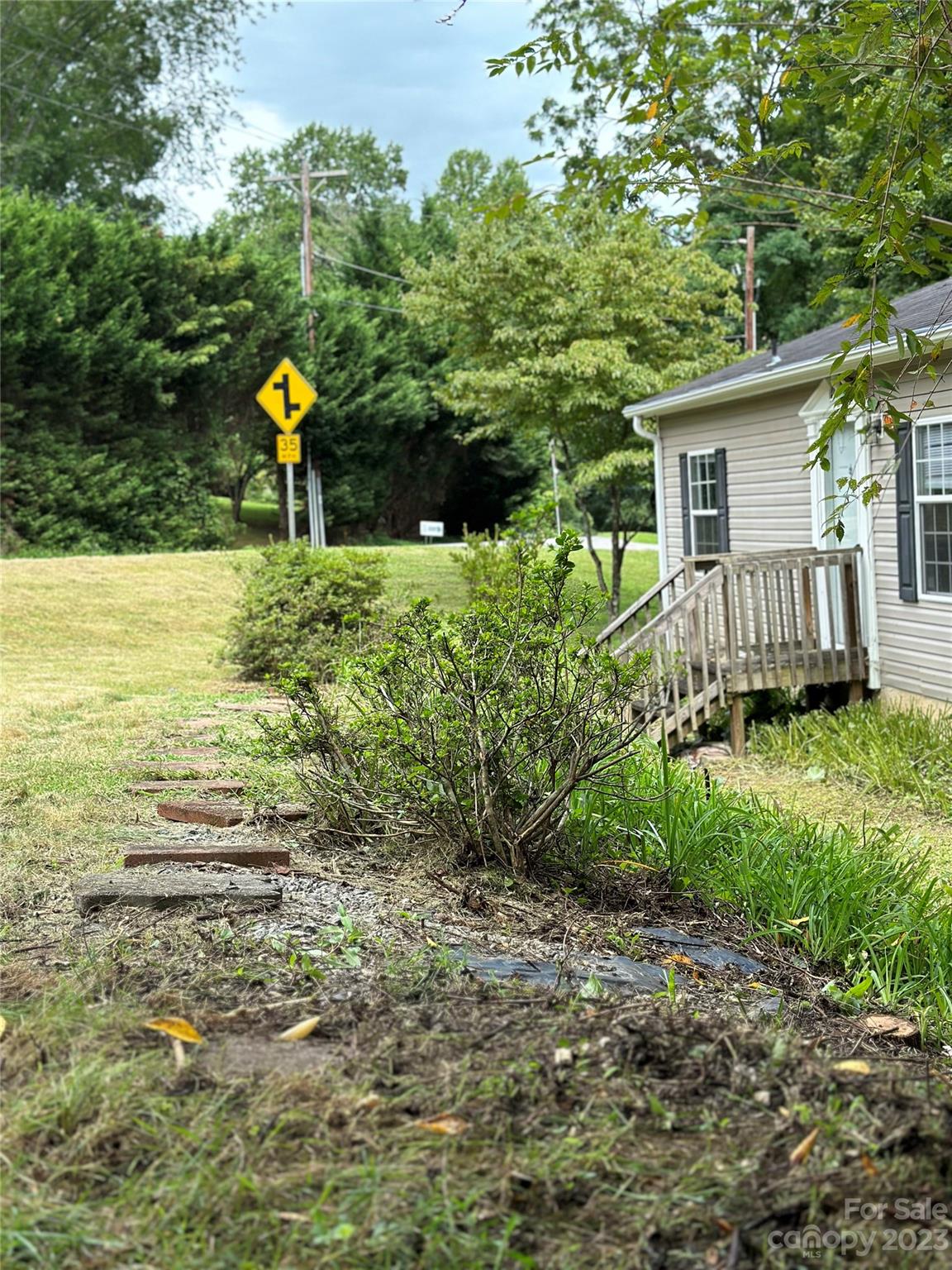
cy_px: 635
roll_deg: +3.9
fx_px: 1760
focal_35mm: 48
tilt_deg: -4.6
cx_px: 476
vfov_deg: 39.7
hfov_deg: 30.3
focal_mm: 6.86
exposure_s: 1/1433
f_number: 1.78
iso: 80
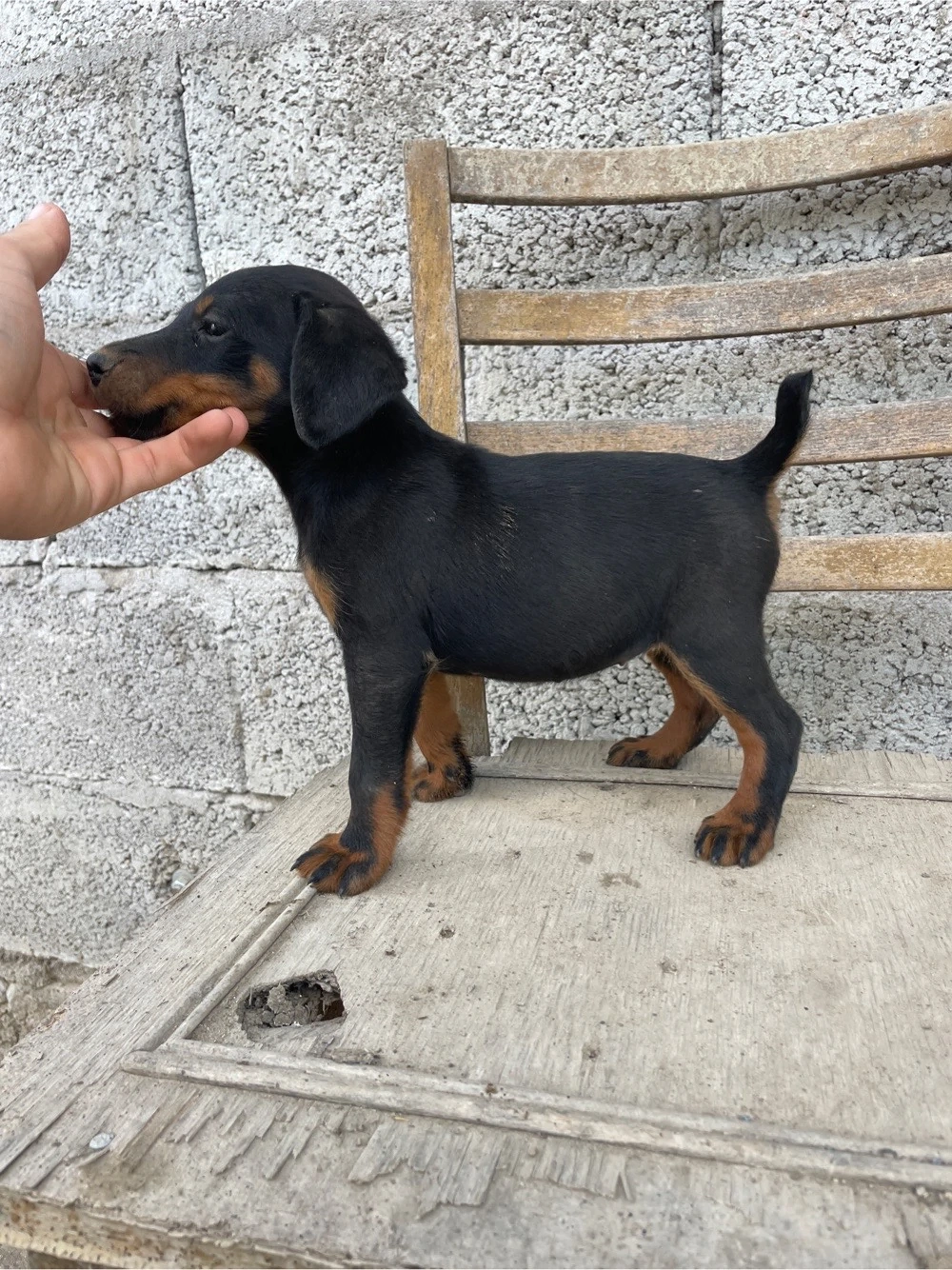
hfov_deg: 53.0
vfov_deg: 67.3
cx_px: 476
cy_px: 635
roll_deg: +3.8
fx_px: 954
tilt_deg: -11.4
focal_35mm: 26
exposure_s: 1/254
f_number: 1.6
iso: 32
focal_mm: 4.2
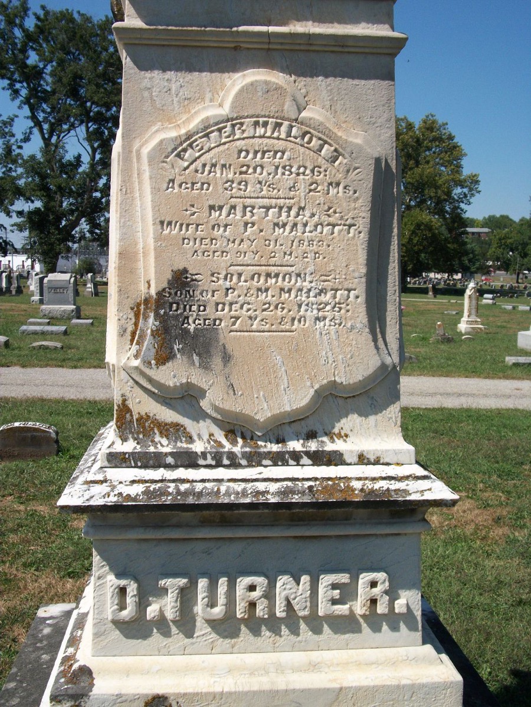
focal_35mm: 40
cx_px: 266
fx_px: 818
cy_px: 354
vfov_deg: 46.8
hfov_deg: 36.0
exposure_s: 1/160
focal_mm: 7.1
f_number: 9.9
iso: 80
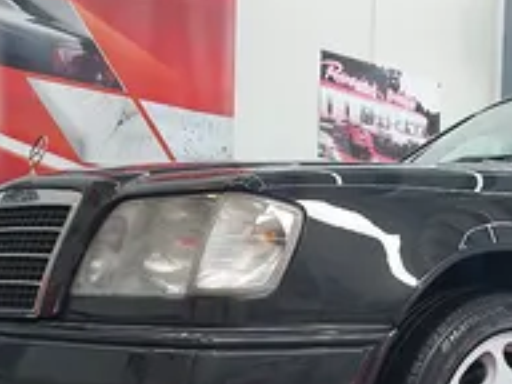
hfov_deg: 30.4
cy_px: 349
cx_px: 488
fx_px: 887
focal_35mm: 60
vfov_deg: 23.7
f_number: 1.8
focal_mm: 5.23
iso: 50
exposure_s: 1/50
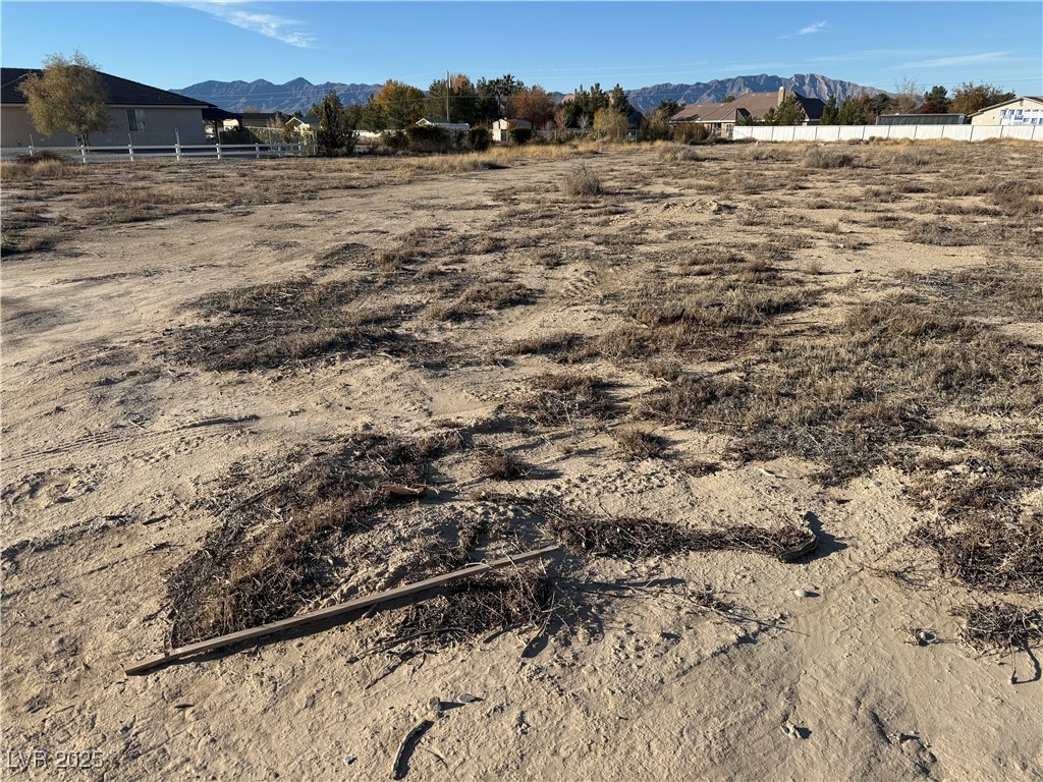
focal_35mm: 24
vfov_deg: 56.8
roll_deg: +0.3
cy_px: 391
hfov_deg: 71.6
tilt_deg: -17.9
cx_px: 522
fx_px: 723
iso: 80
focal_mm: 6.76
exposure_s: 1/4673
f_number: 1.78
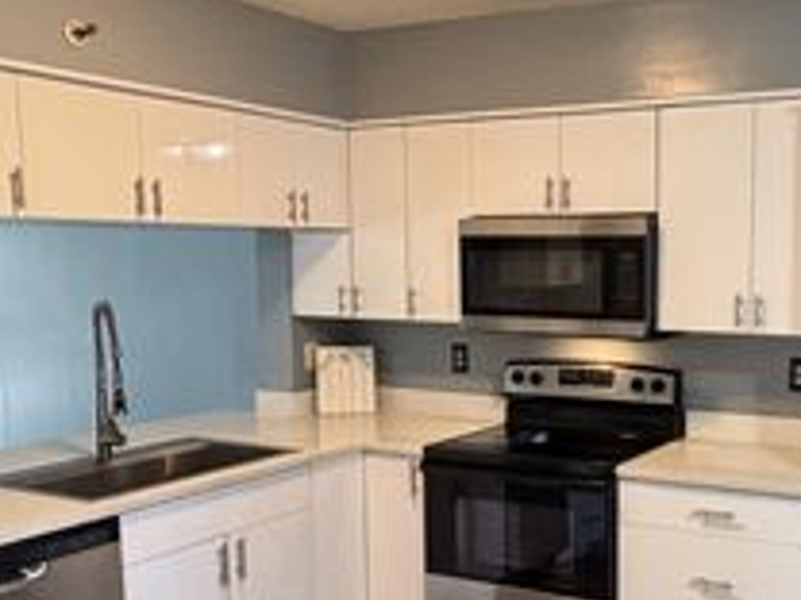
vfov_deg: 33.4
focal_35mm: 43
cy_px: 388
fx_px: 995
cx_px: 612
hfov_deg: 42.3
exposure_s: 1/60
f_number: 2.2
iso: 400
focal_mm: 2.22
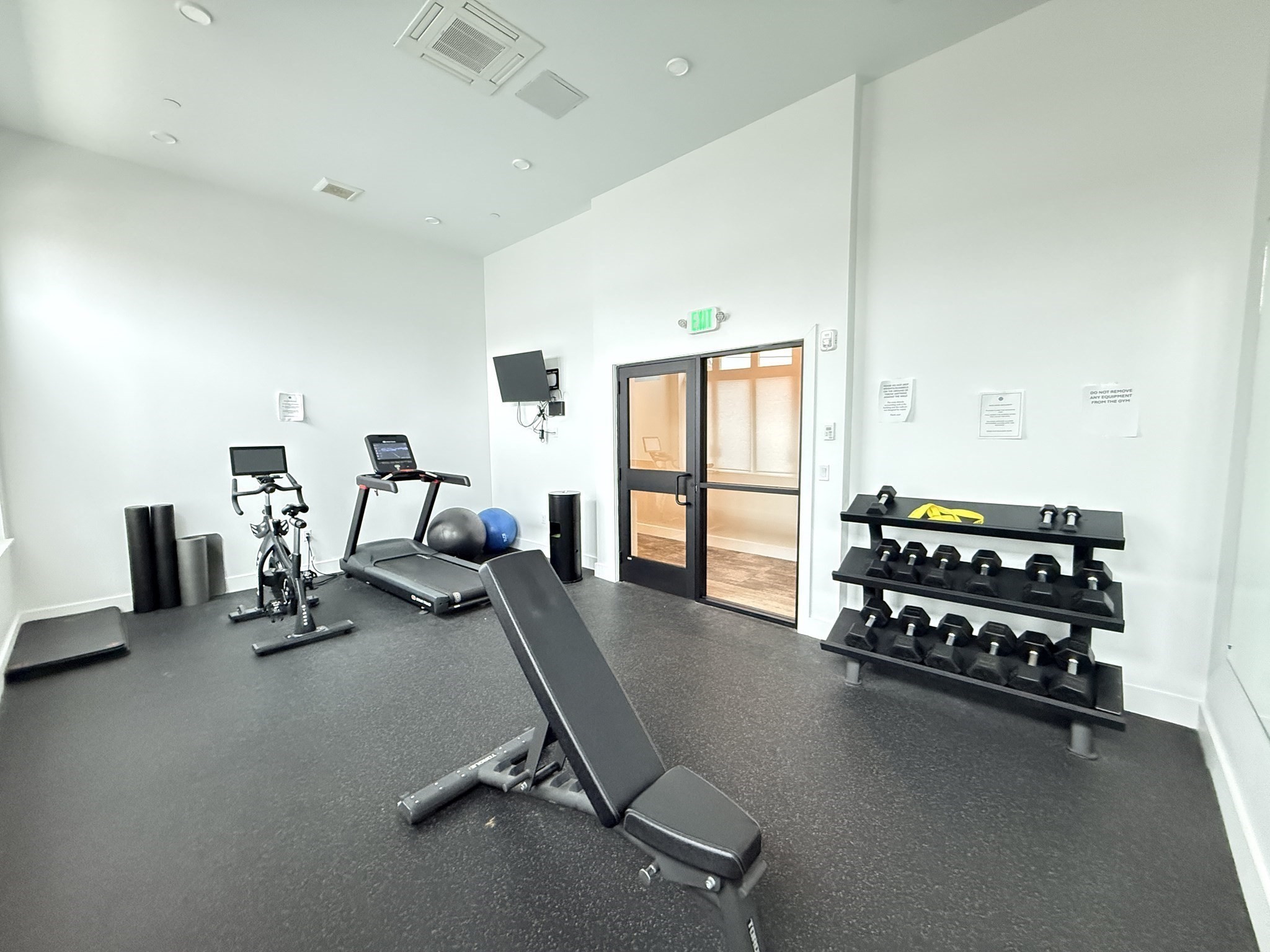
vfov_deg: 85.7
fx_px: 514
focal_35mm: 14
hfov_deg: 102.1
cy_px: 476
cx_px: 635
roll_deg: +0.2
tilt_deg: -5.7
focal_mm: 2.22
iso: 800
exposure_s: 1/60
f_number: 2.2
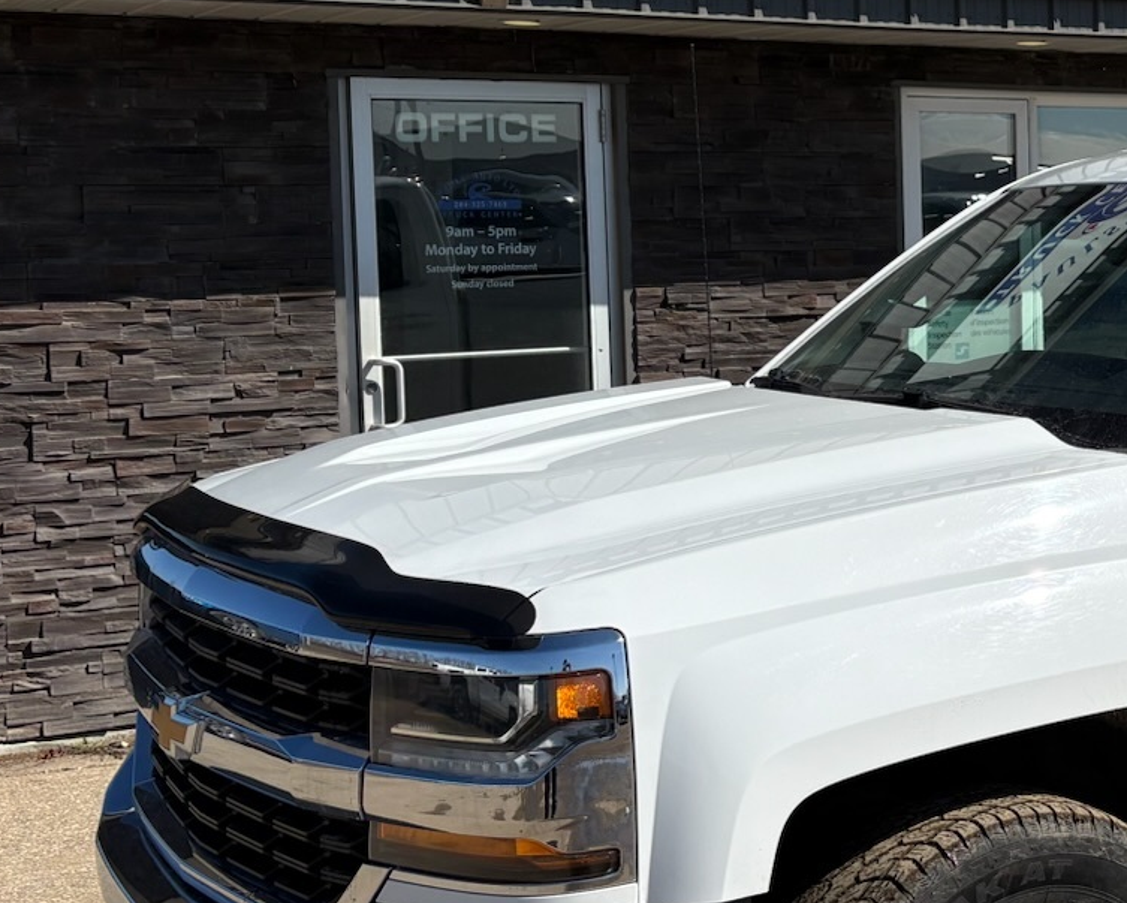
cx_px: 1224
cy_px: 335
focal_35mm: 69
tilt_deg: -3.1
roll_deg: +1.1
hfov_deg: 25.6
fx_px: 2302
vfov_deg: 22.1
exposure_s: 1/8850
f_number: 1.6
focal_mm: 5.96
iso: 50
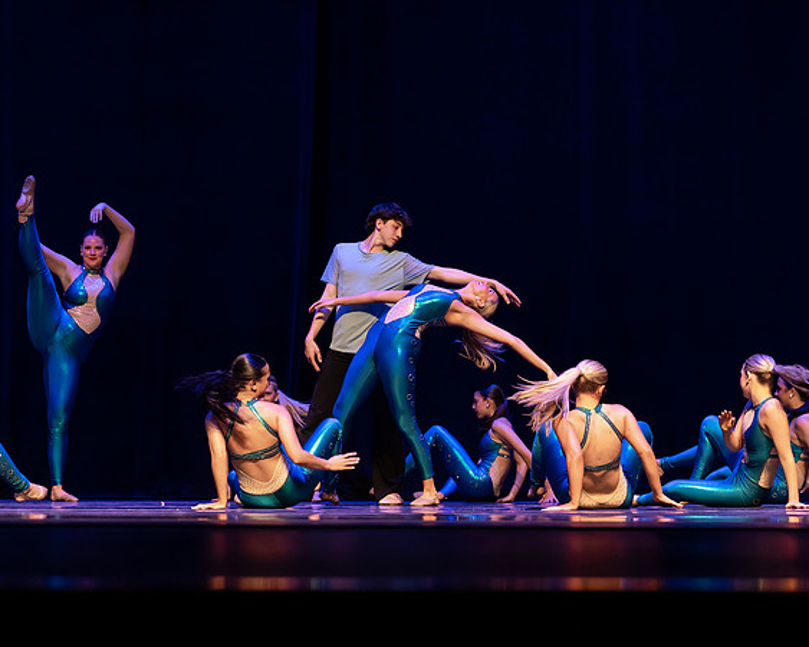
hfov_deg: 17.1
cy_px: 346
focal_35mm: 113
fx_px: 2694
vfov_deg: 13.7
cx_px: 391
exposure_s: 1/640
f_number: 2.8
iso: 3200
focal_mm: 91
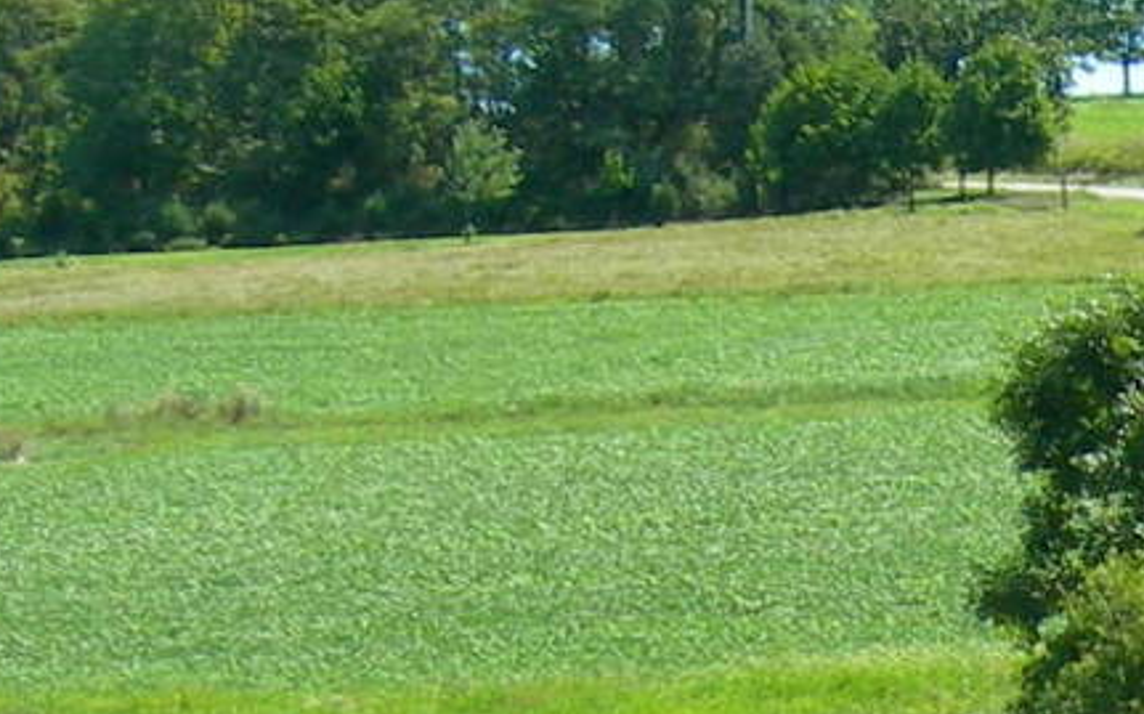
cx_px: 1893
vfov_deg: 5.2
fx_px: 7823
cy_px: 1245
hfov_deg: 8.1
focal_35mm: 251
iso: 50
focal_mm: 10.6
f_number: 5.4
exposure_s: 1/161
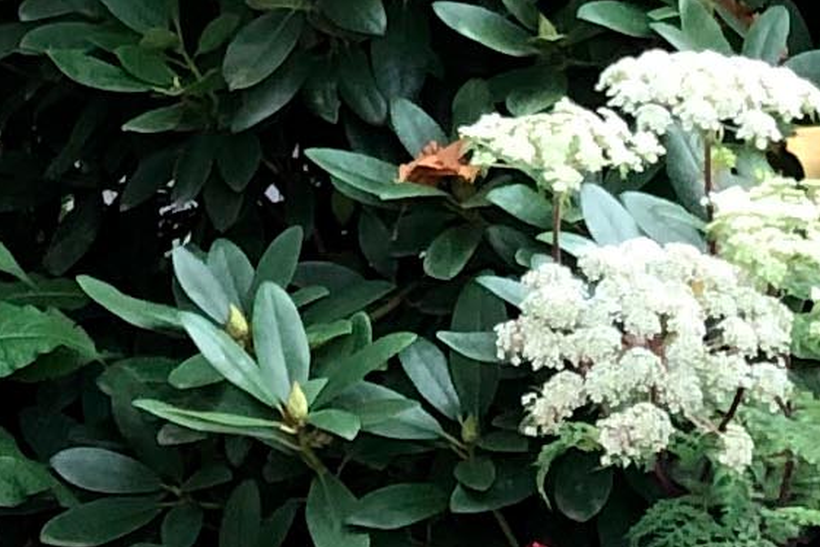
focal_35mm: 209
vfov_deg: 6.3
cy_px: -646
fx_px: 4761
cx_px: -336
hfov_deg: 9.6
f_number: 1.8
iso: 40
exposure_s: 1/17
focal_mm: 4
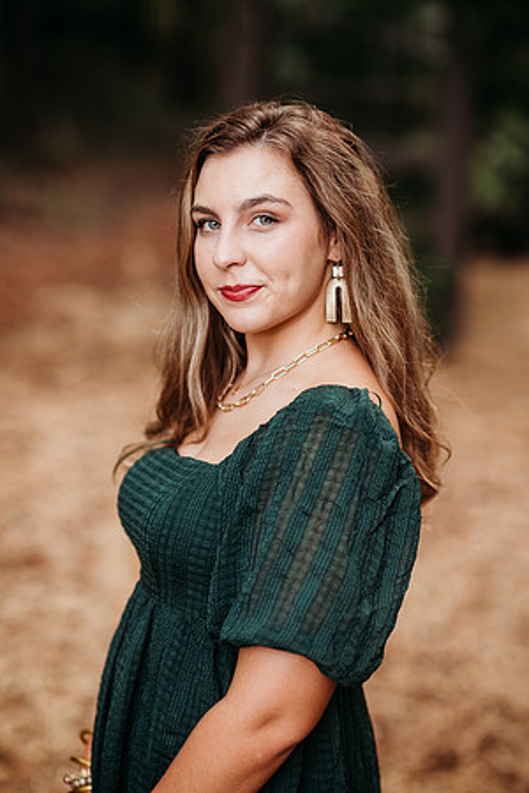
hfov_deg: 16.1
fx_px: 1873
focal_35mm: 85
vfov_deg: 23.9
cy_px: 396
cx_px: 264
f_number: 2.2
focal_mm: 85
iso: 320
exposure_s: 1/250
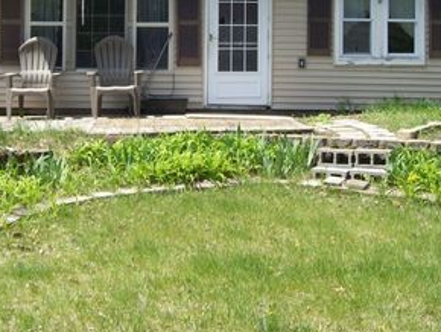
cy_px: 65
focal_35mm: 62
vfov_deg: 23.3
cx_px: 166
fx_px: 791
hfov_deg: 31.0
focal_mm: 6
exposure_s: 1/293
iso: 80
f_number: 4.8
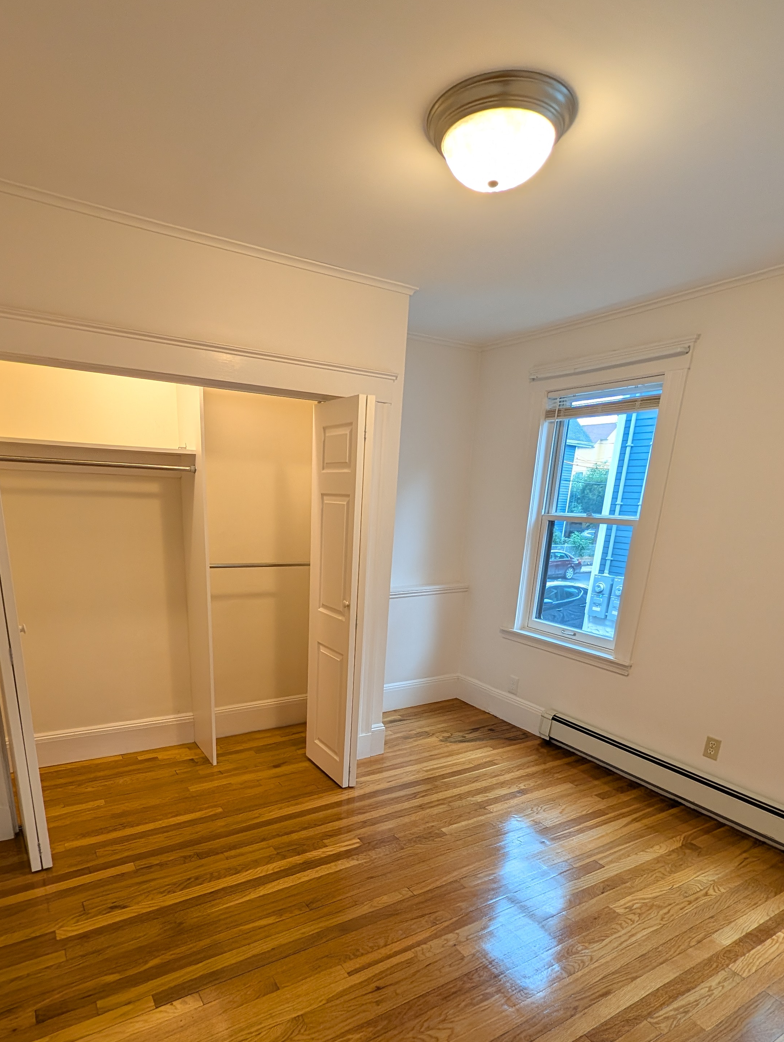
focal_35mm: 17
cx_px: 338
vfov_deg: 88.3
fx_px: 512
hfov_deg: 74.5
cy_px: 678
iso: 98
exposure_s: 1/60
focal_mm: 2.02
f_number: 1.7
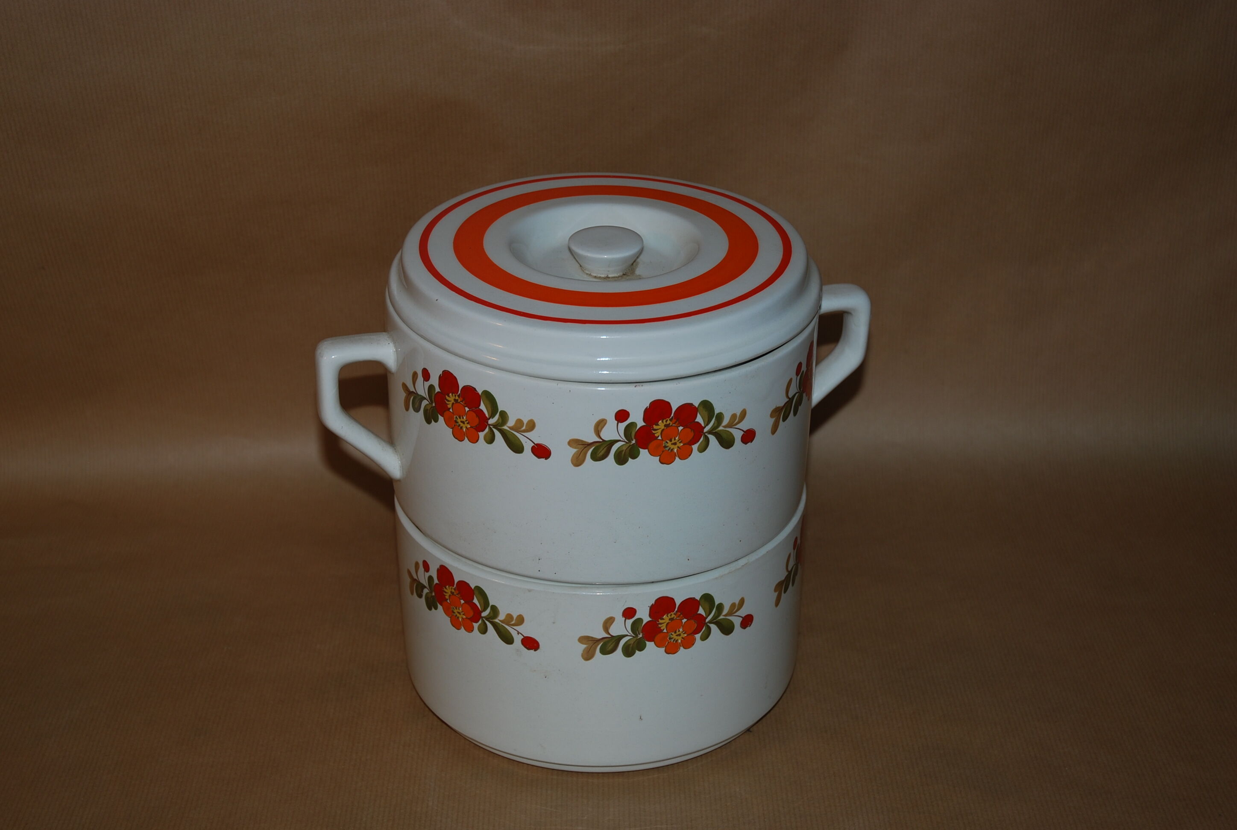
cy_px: 415
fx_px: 1963
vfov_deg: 23.9
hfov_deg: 35.0
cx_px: 618
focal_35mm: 57
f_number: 4.2
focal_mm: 38
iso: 100
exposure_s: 1/125
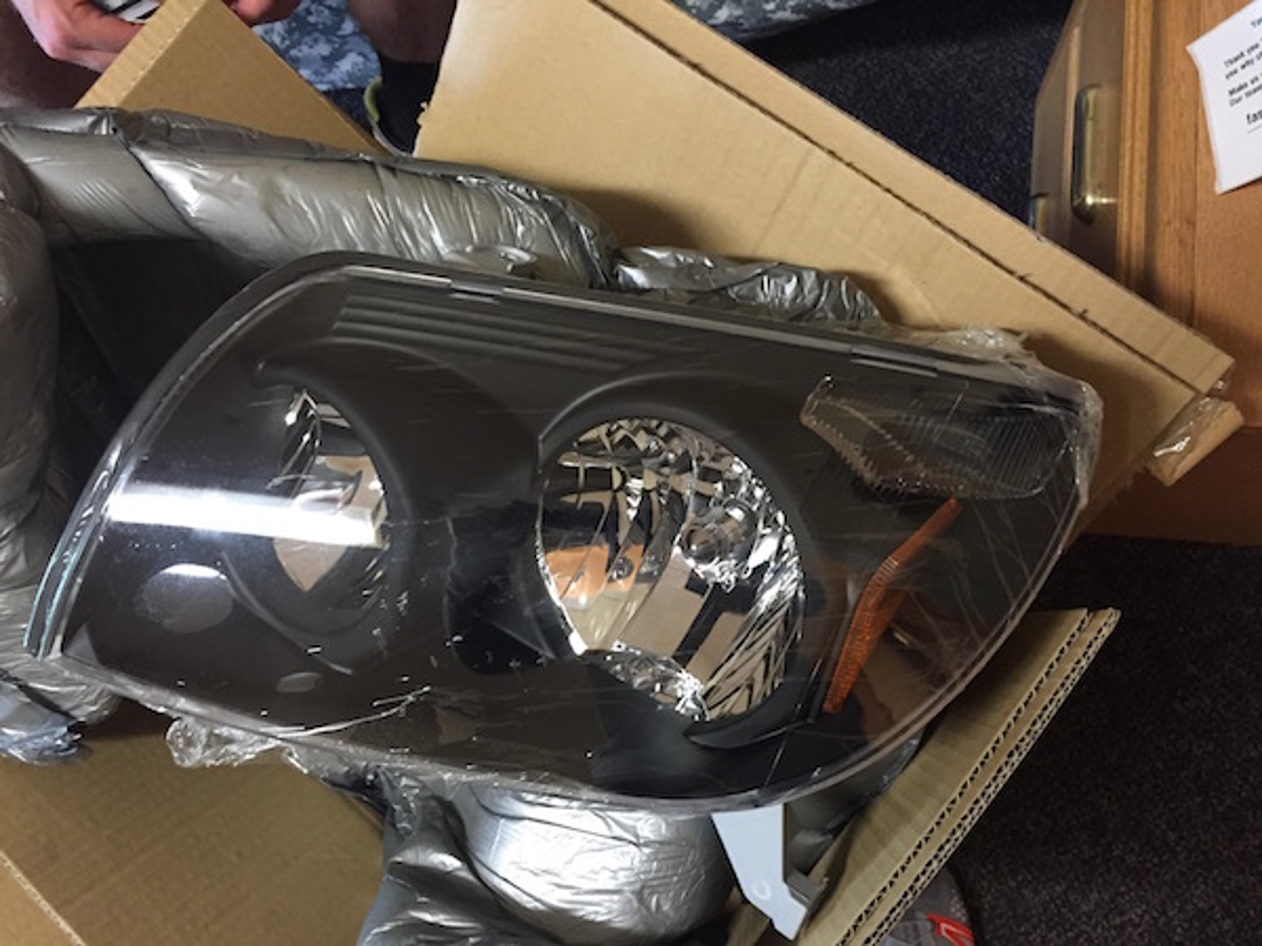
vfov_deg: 48.2
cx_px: 631
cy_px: 473
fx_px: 1057
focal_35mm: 29
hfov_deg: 61.7
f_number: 2.2
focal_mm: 4.15
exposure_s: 1/15
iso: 250
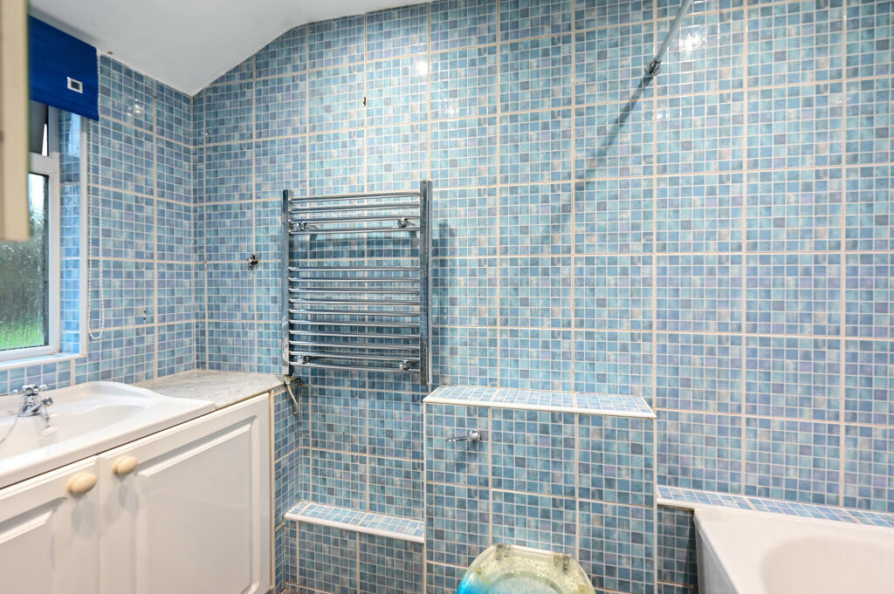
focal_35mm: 14
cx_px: 447
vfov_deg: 81.1
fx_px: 347
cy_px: 297
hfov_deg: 104.3
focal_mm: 14
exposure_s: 1/15
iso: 400
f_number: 5.6
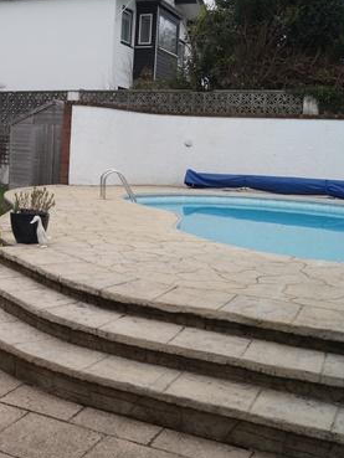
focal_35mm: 45
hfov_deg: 30.4
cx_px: 17
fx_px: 596
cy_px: 210
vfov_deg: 42.0
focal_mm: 18
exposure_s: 1/60
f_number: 6.3
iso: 100
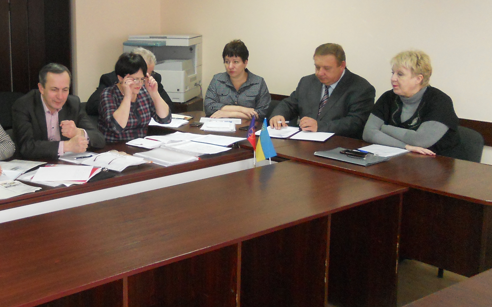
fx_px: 684
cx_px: 57
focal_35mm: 51
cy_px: 81
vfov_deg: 25.1
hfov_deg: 37.2
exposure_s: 1/25
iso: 320
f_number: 3.2
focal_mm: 4.9
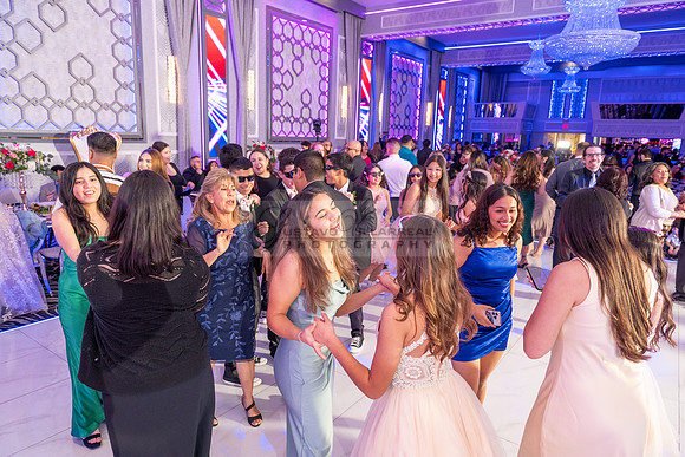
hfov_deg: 73.7
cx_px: 342
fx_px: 457
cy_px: 228
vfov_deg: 53.2
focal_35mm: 24
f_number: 4.5
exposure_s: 1/160
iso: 1000
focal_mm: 24
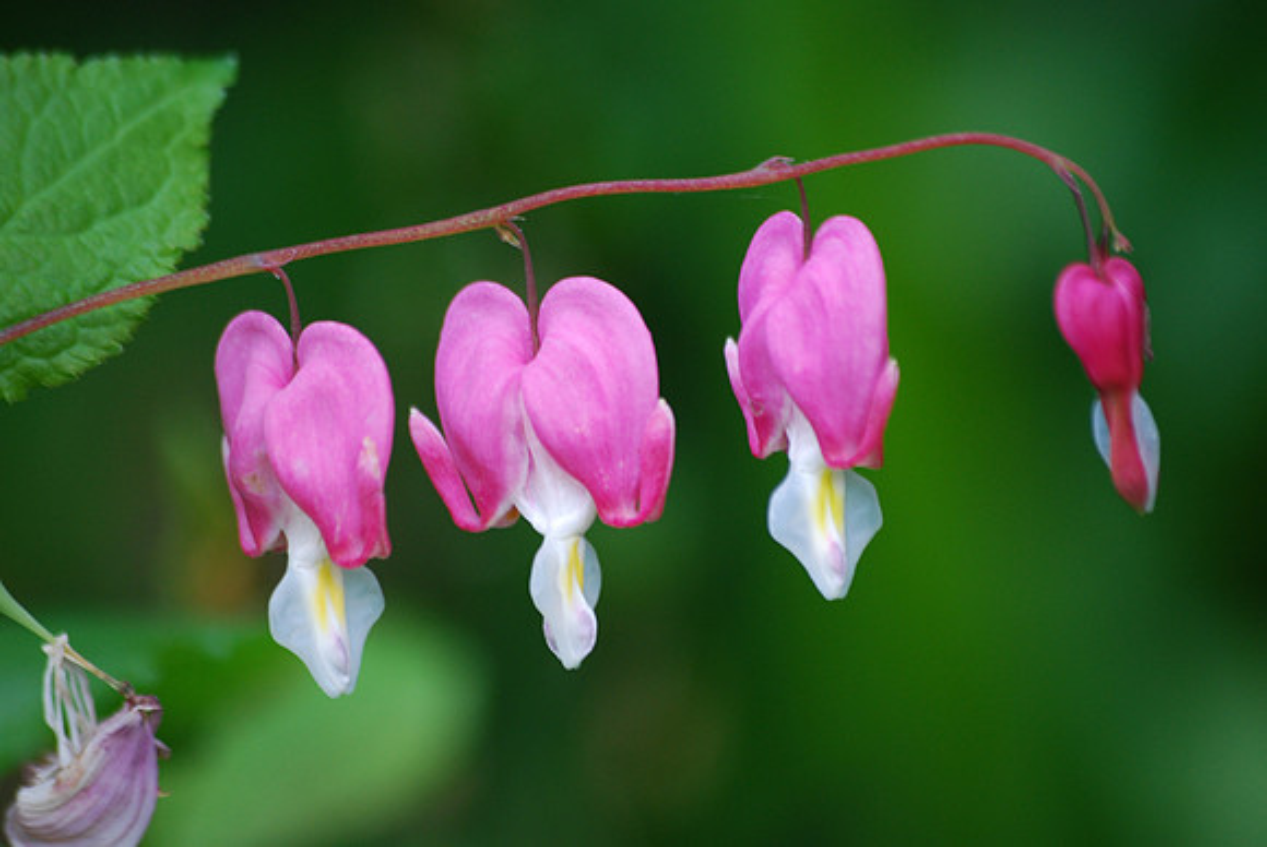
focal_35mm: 330
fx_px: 11626
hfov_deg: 6.2
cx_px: 634
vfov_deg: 4.2
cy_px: 424
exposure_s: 1/80
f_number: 5.3
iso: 400
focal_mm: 220
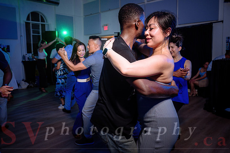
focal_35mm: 31
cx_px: 124
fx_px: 200
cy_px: 70
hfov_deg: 59.6
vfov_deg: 41.9
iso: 800
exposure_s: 1/80
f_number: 4.5
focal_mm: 29
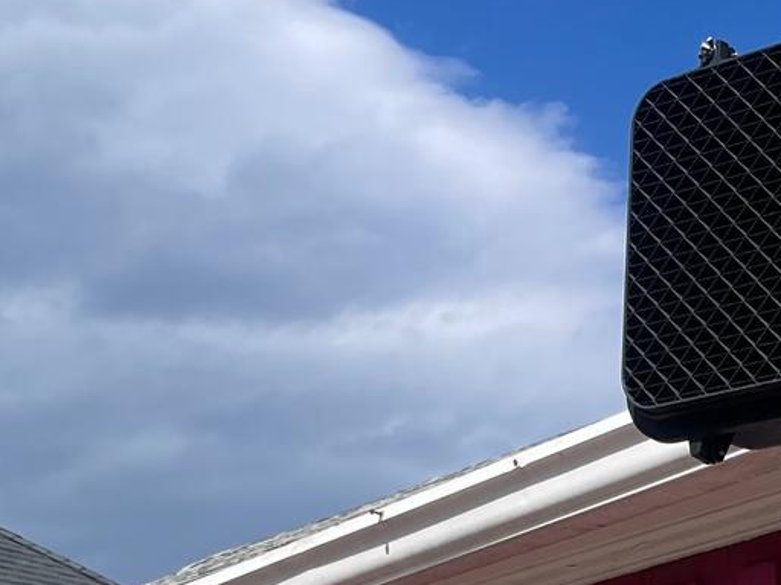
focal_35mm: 104
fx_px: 2346
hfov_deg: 18.2
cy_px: 1030
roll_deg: -1.3
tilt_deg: +6.4
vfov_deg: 13.0
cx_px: 877
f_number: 1.6
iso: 32
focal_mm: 4.2
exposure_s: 1/4831
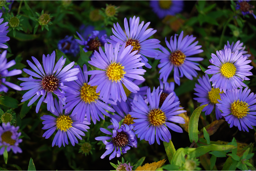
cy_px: 86
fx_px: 587
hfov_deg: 24.6
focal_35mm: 82
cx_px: 128
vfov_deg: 16.6
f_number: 6.3
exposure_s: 1/100
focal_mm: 55
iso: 100
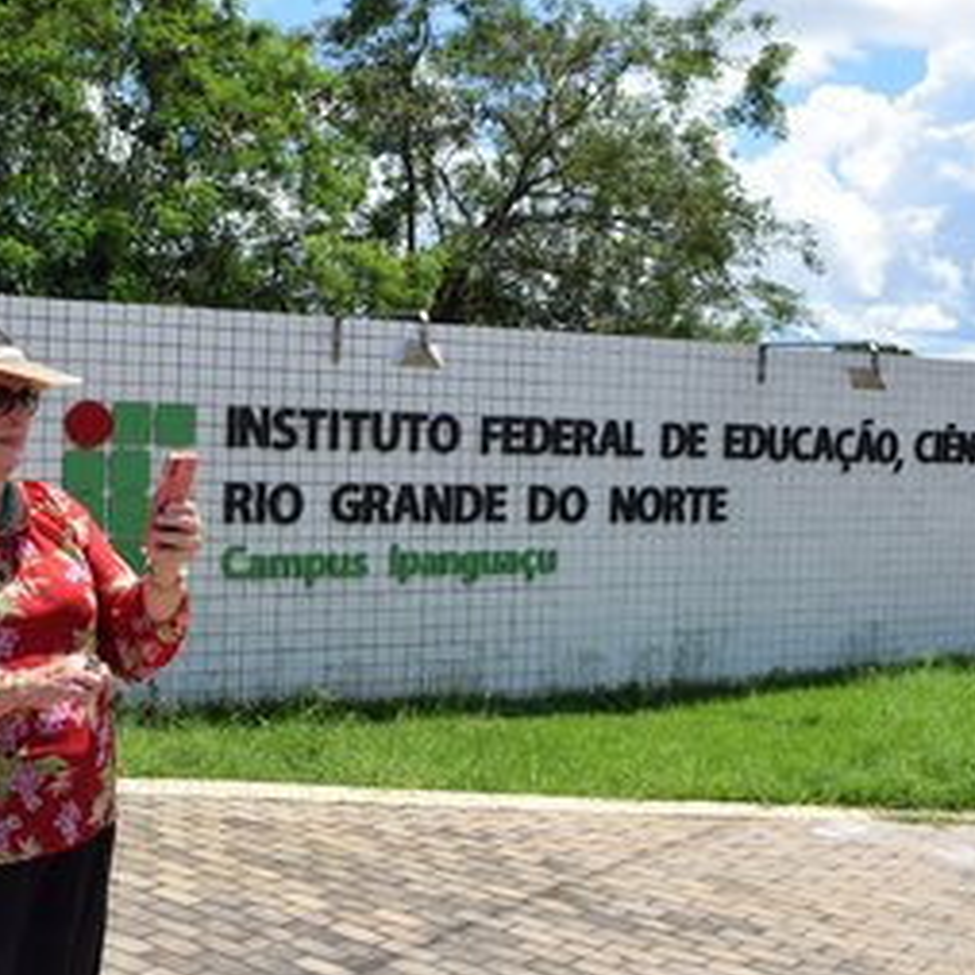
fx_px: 1498
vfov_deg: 36.1
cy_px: 489
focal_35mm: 47
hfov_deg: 35.8
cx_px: 351
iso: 200
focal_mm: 24
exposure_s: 1/400
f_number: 10
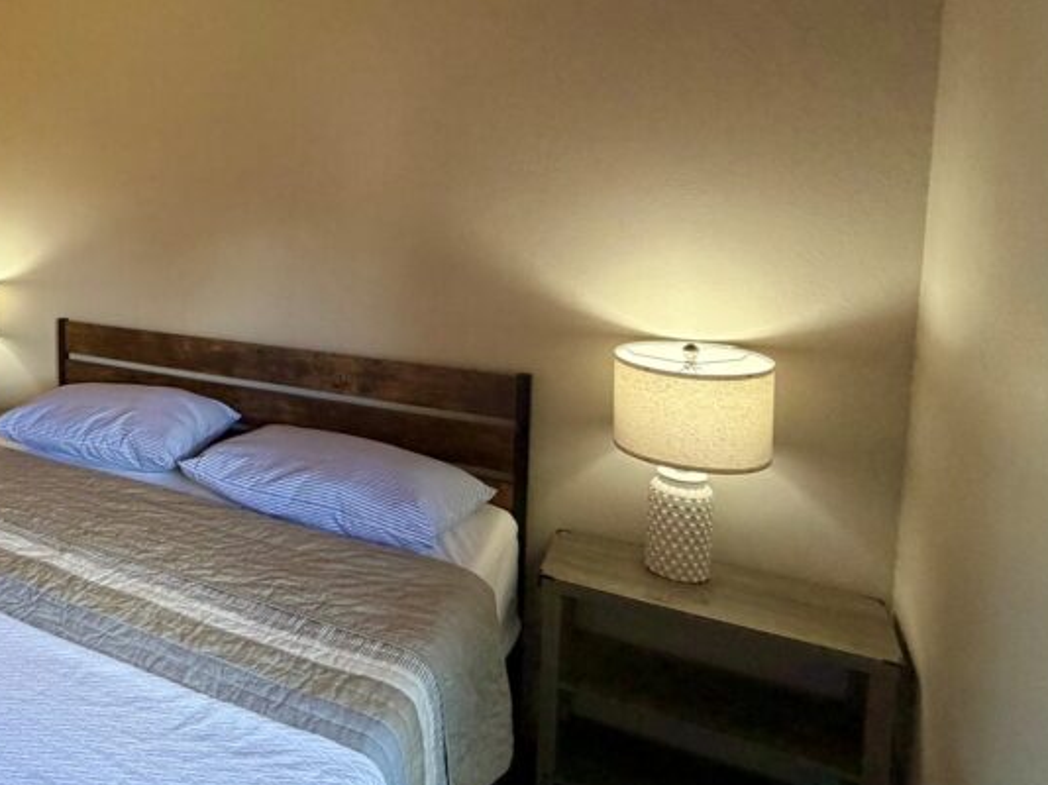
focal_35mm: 28
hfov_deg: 53.0
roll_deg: +1.0
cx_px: 48
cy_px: 249
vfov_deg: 48.7
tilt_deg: -6.1
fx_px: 847
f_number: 2.2
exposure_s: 1/120
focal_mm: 2.22
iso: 320
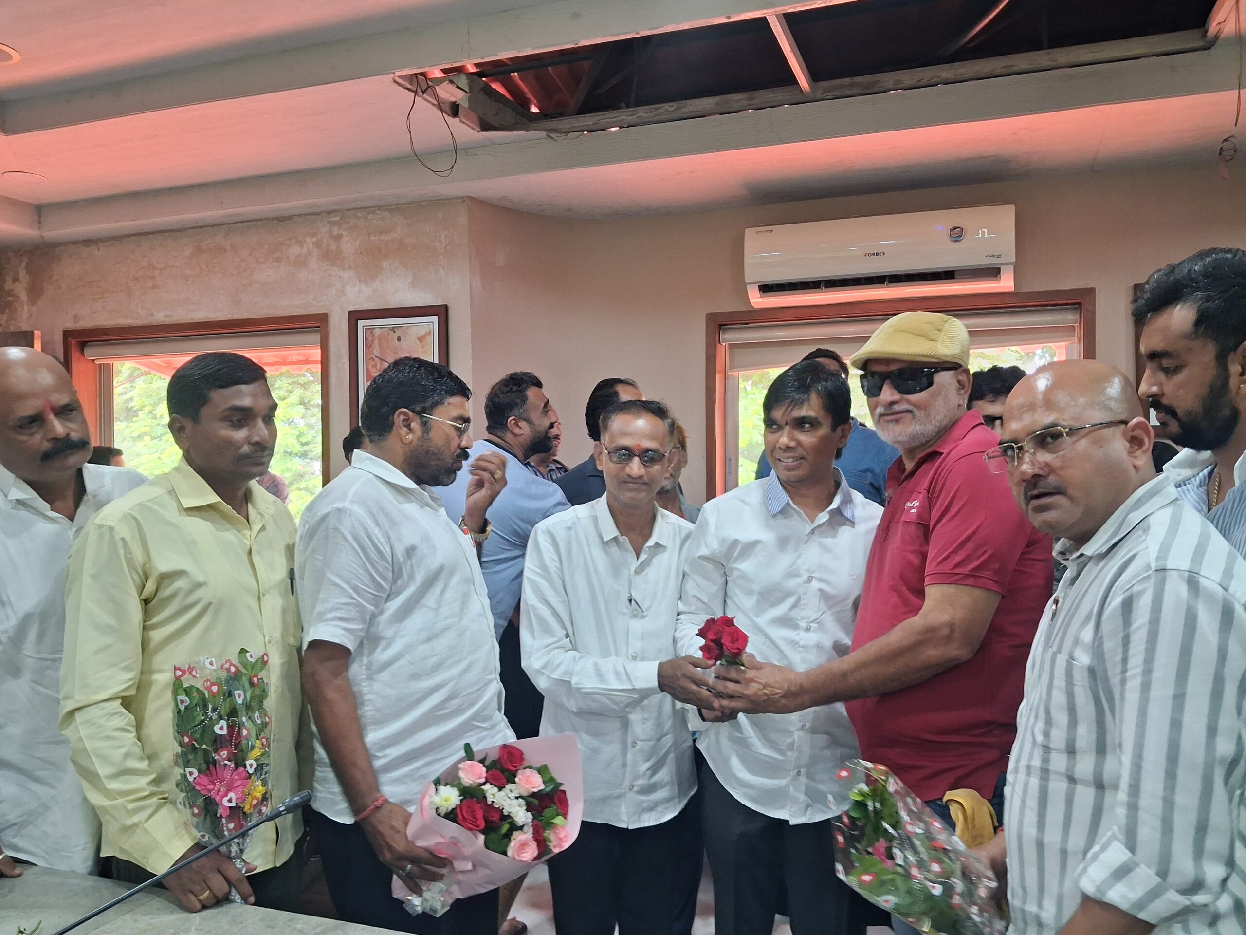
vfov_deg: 51.4
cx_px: 623
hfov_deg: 65.3
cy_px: 468
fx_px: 972
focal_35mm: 27
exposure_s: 1/50
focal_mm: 4
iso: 320
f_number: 1.8
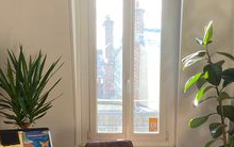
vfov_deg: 17.0
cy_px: 149
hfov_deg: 27.5
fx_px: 479
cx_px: 119
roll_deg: +0.9
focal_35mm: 75
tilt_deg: -11.1
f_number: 1.8
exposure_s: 1/121
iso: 64
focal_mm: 4.25
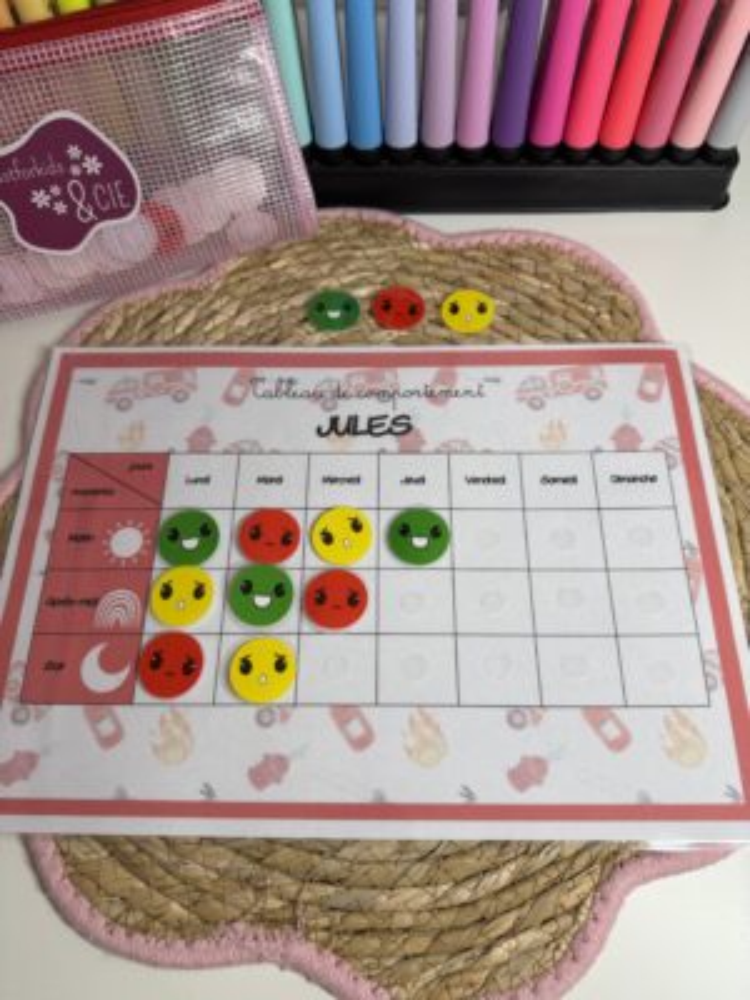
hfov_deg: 56.8
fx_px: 693
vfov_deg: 71.6
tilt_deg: -66.0
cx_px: 375
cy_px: 500
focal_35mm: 24
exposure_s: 1/121
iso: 160
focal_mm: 6.76
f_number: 1.78
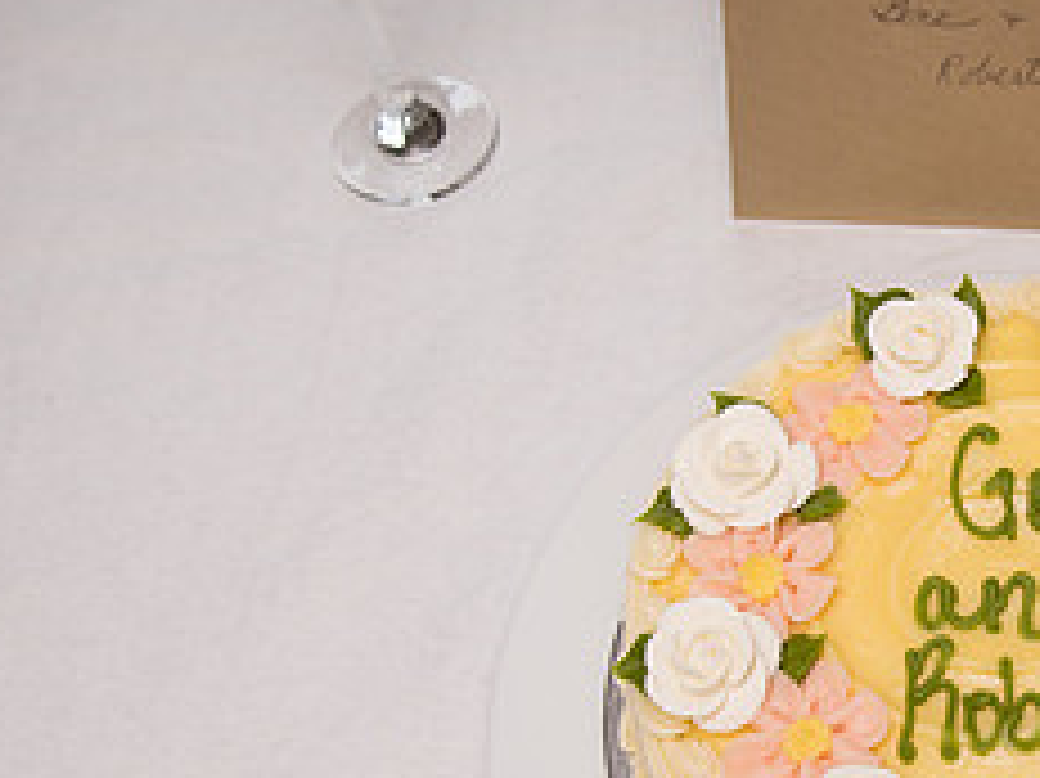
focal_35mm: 58
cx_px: 1058
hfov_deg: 30.7
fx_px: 1742
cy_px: 605
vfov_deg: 24.9
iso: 320
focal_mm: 24
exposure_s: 1/320
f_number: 4
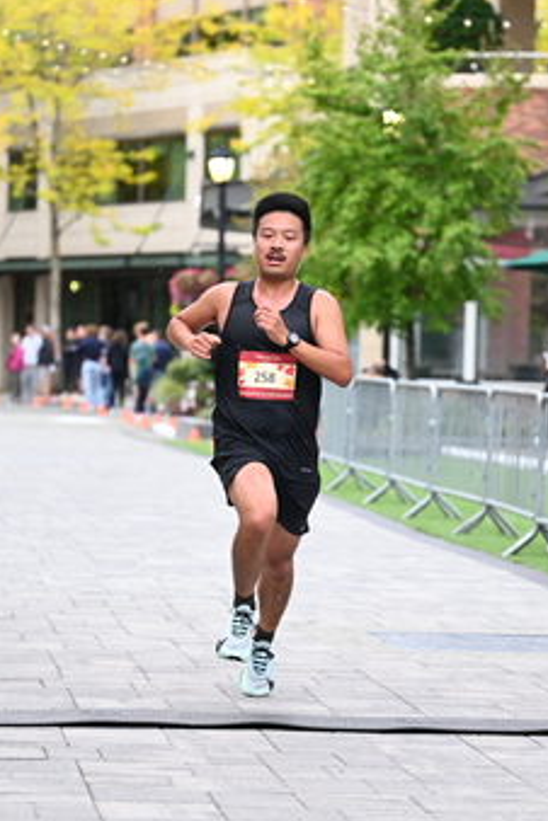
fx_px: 3151
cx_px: 346
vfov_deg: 14.9
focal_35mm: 138
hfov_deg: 9.9
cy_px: 443
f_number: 2.8
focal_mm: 85
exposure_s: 1/1250
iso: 1250
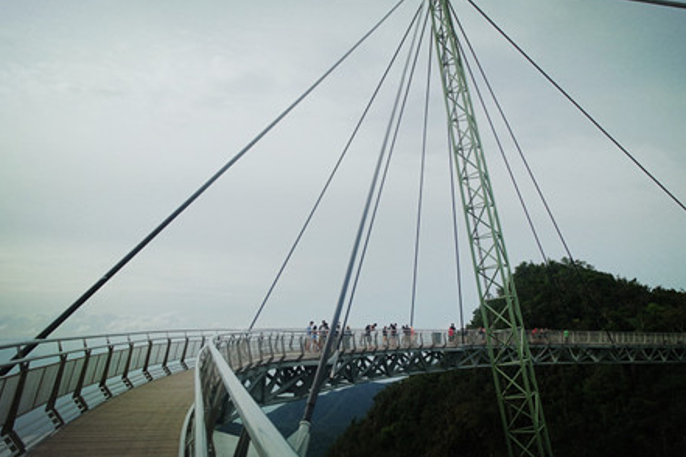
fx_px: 648
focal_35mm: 34
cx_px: 373
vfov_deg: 38.9
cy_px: 212
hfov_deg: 55.7
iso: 100
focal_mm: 20
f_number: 8
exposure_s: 1/400
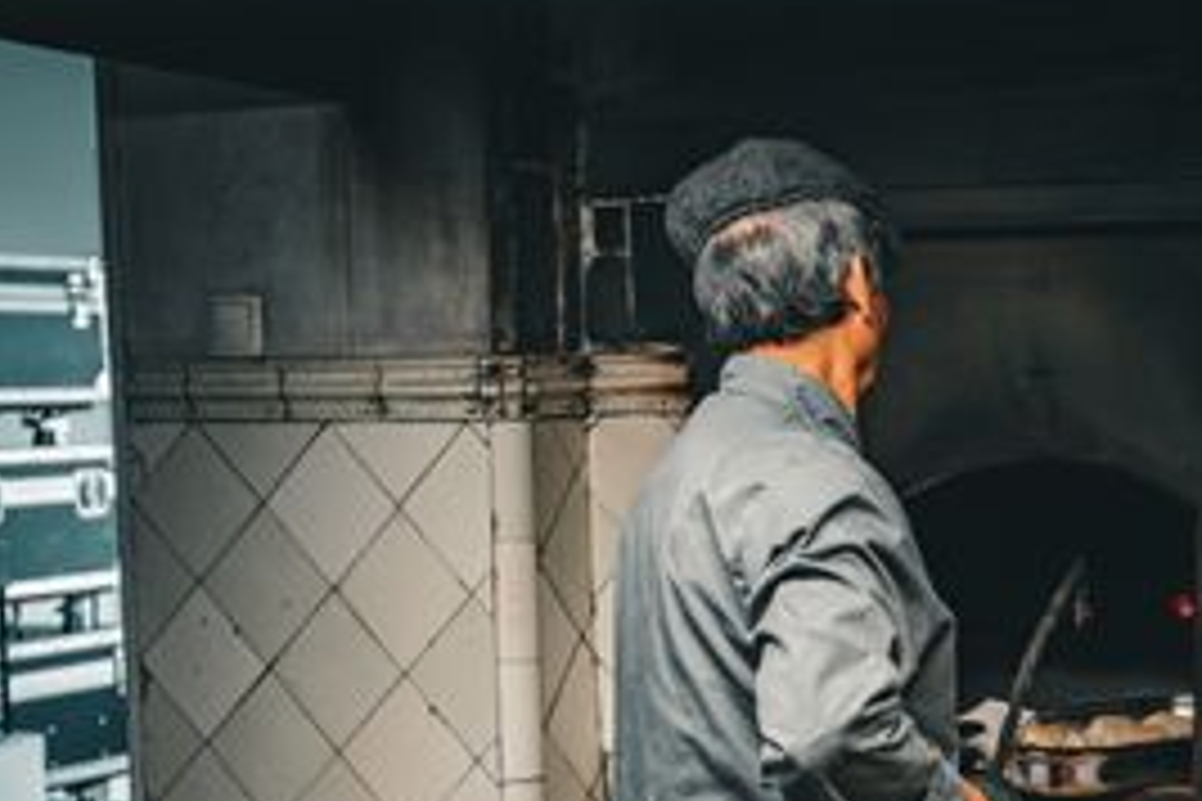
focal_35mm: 67
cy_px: 700
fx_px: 2237
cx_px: 999
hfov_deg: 29.2
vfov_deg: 20.0
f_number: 1.8
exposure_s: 1/320
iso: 640
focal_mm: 35
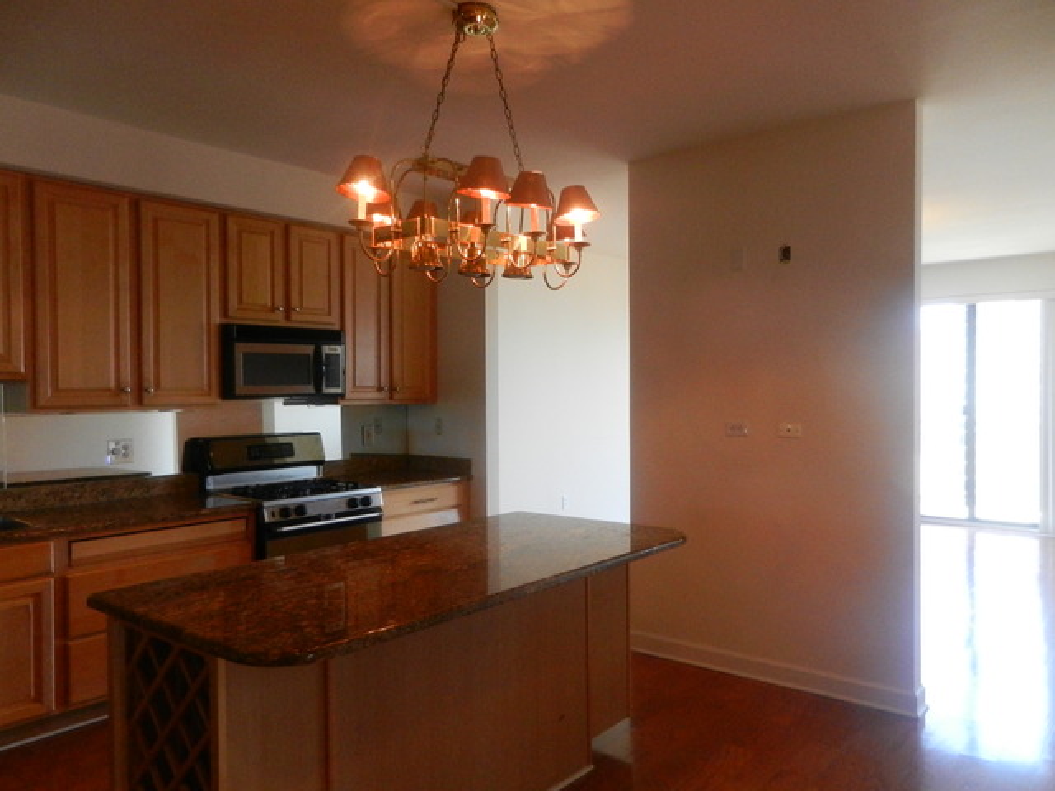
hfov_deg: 69.4
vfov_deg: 54.9
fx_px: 762
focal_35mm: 25
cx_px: 528
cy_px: 396
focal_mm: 4.5
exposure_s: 1/125
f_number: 3.5
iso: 640
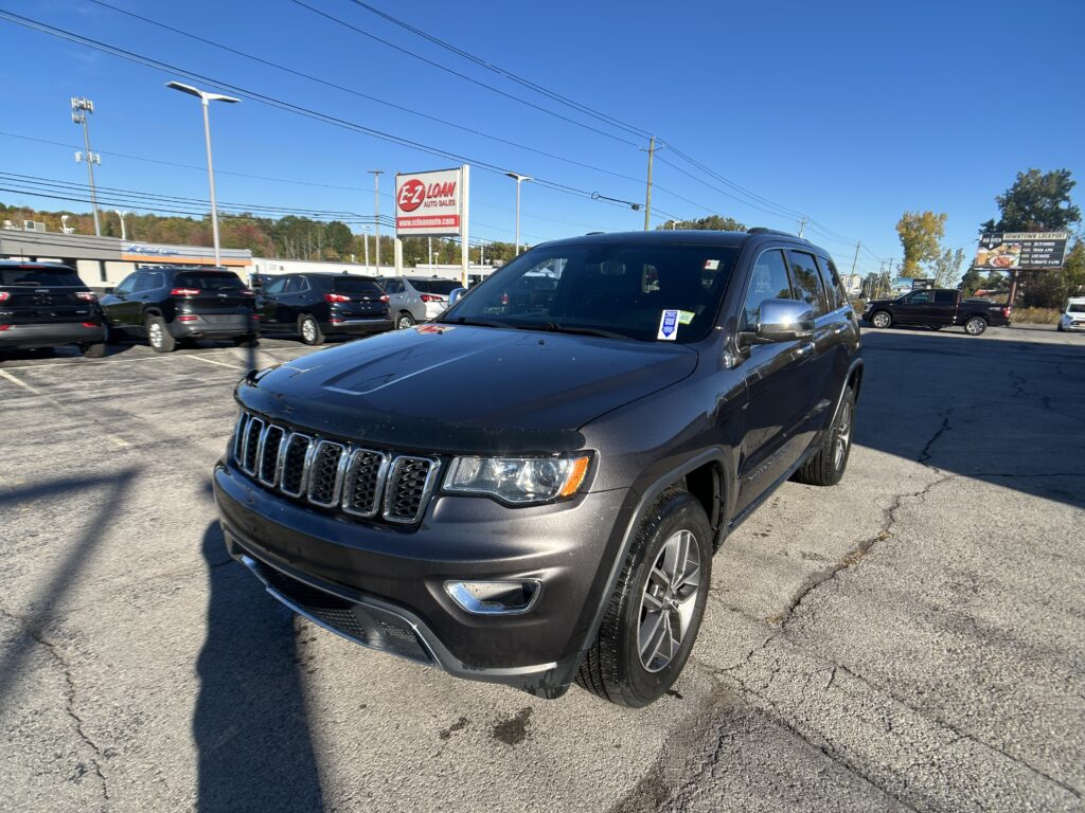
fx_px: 815
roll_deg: -2.1
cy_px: 406
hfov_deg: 67.3
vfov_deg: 53.1
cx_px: 542
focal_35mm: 26
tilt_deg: -12.3
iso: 50
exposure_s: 1/2762
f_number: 1.5
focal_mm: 5.7
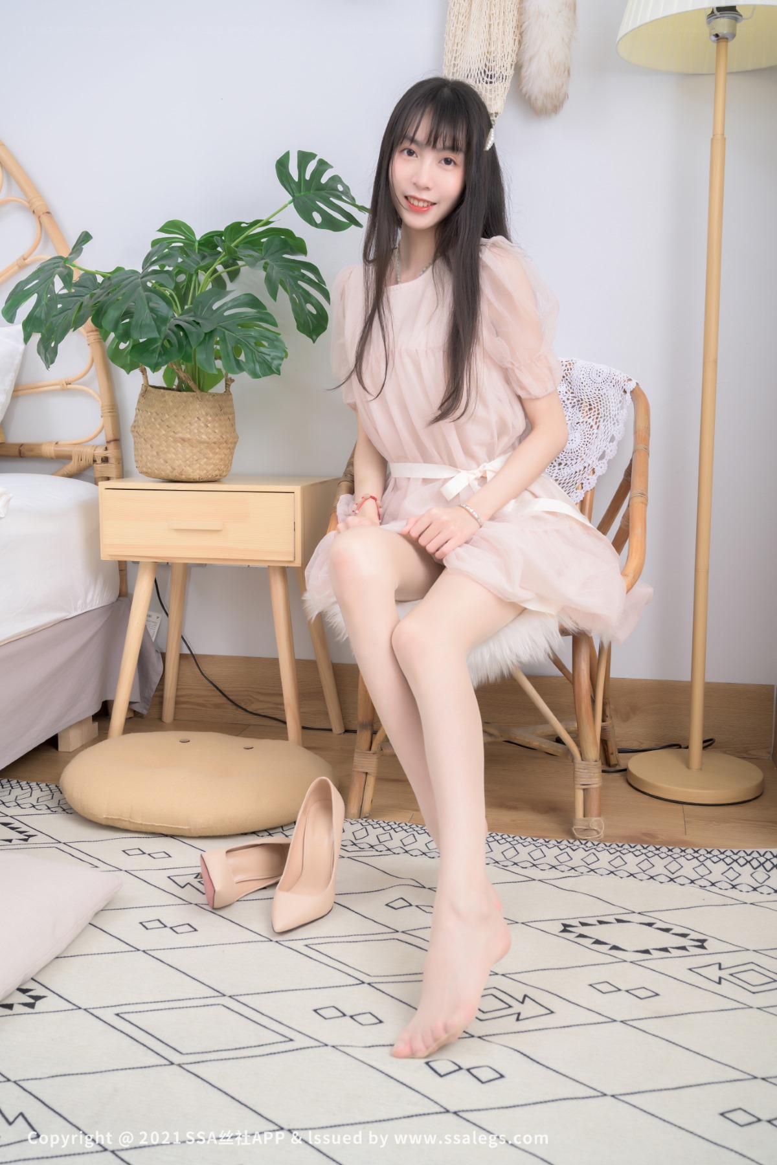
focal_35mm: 34
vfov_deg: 55.1
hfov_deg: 38.4
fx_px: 1117
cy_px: 582
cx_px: 388
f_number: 6.3
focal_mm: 34.5
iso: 320
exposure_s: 1/160
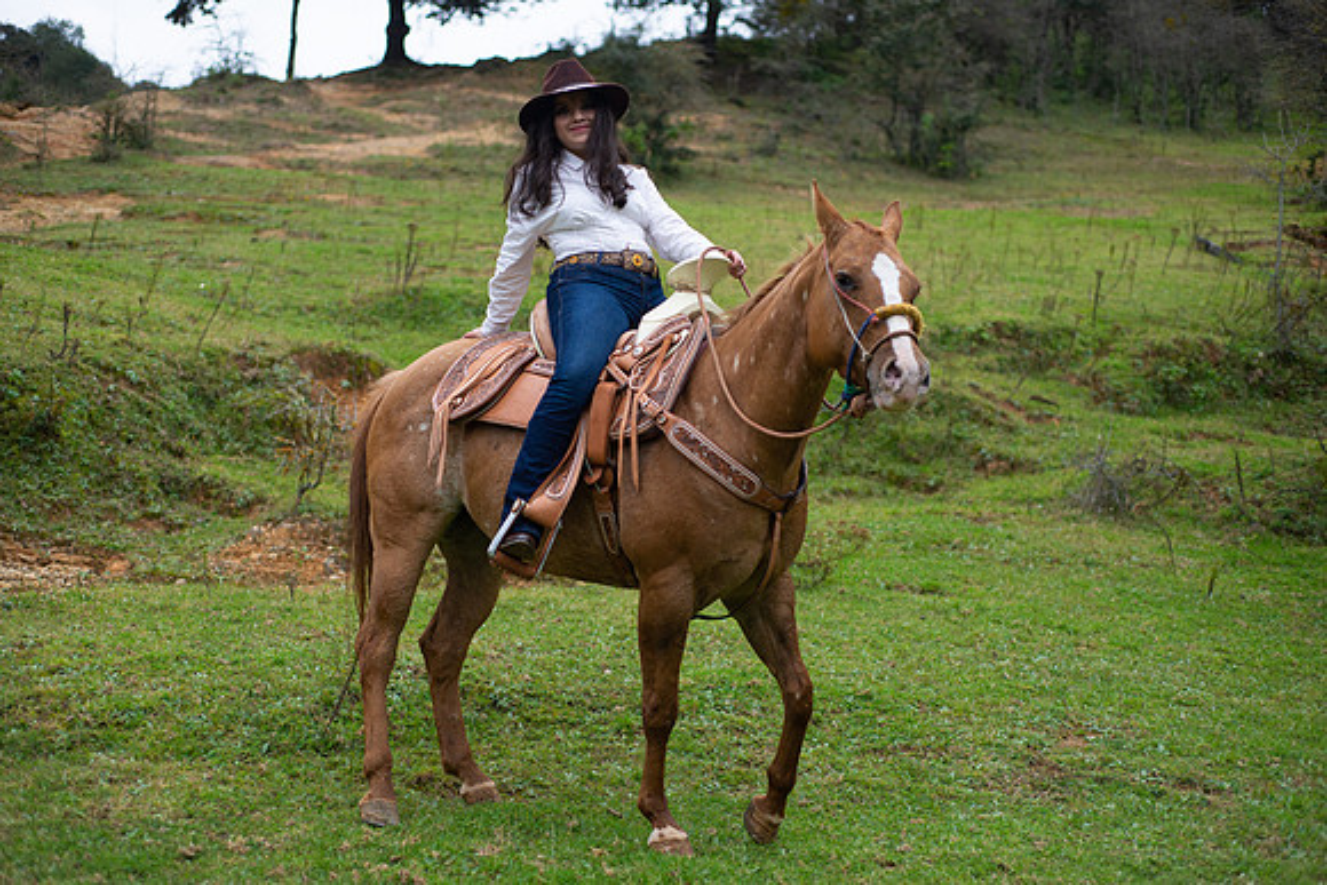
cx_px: 664
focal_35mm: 50
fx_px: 1843
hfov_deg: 39.6
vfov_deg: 27.0
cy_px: 442
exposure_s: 1/2000
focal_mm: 50
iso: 400
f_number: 2.8
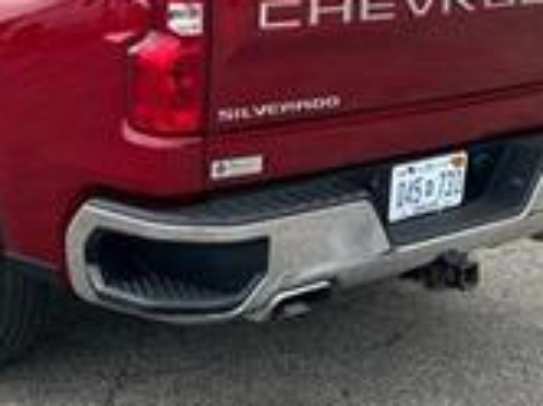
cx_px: 114
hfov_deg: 24.4
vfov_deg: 18.1
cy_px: 0
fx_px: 1237
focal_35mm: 79
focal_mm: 5.7
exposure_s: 1/1038
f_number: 1.5
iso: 50
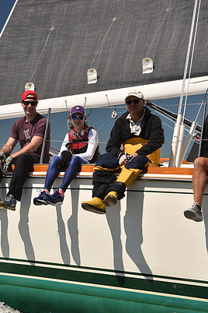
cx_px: 69
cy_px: 213
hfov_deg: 13.5
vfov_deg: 20.1
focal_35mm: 101
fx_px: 875
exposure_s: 1/1250
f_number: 5
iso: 250
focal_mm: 70
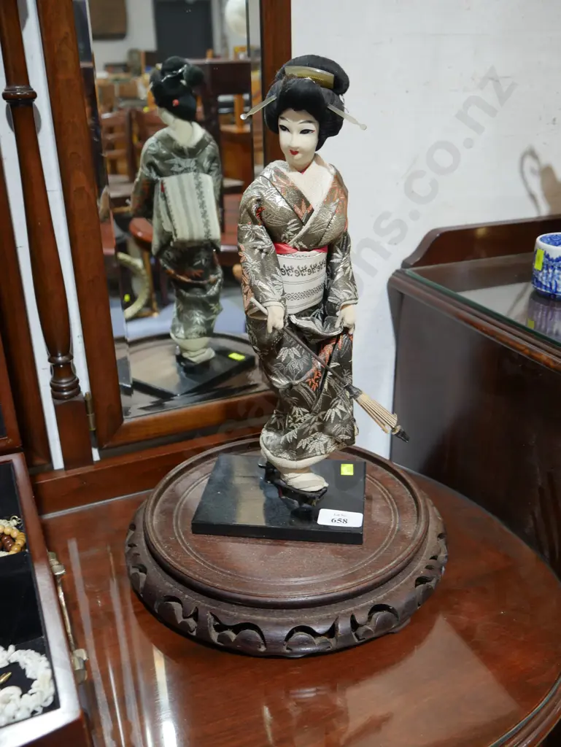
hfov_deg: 41.8
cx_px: 280
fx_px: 734
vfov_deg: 53.9
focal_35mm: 34
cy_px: 374
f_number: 4
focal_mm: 17
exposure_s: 1/60
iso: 500
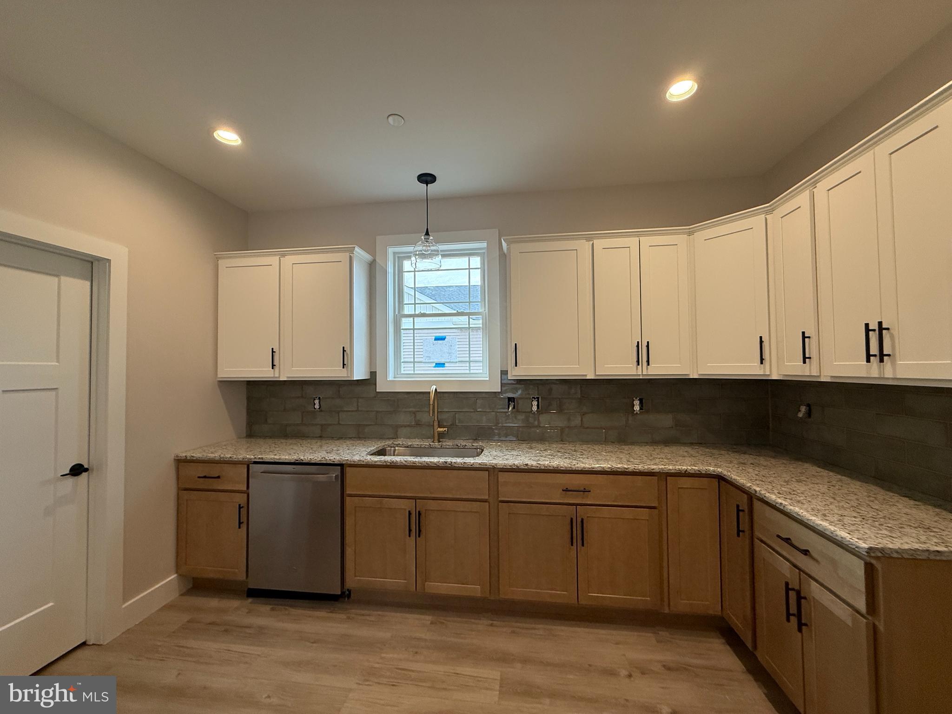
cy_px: 357
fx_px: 385
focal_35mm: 14
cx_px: 476
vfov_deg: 85.7
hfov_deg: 102.1
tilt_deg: -1.1
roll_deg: -2.0
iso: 160
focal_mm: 2.22
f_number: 2.2
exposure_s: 1/120
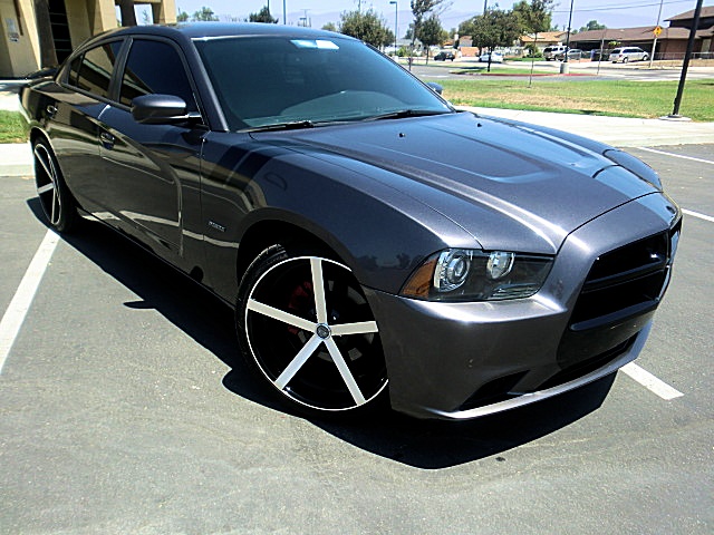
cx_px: 357
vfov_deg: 53.1
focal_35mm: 26
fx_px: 536
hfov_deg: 67.3
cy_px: 268
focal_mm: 4.65
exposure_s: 1/640
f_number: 2.6
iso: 64
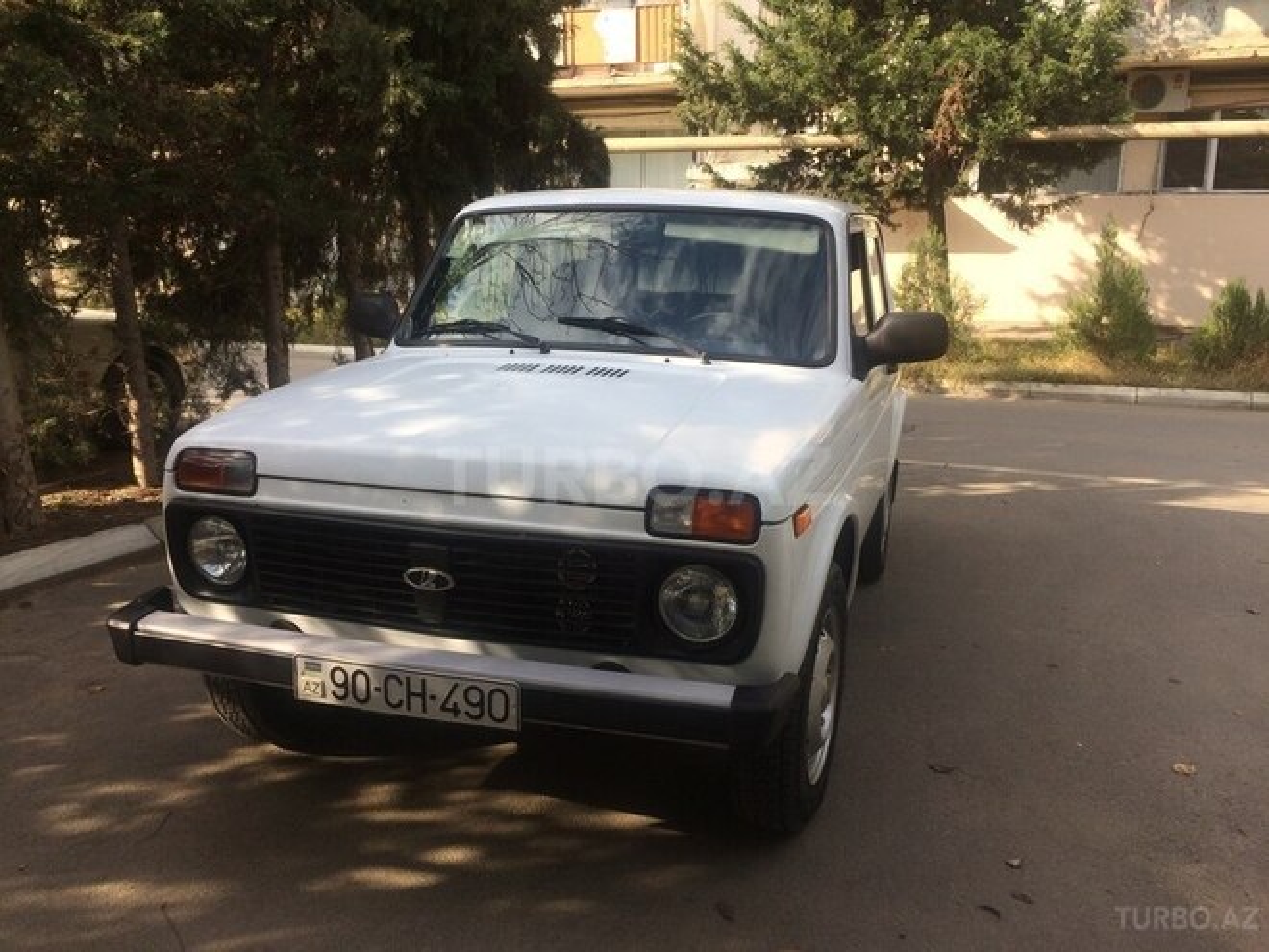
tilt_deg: -15.2
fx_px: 1063
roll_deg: +0.3
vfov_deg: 48.2
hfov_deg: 61.7
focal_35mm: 29
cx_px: 634
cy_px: 476
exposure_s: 1/873
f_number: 2.2
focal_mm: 4.15
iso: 32
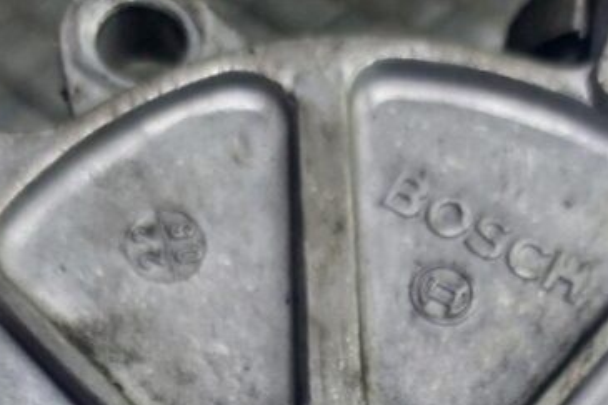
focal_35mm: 57
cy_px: 665
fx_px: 962
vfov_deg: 19.5
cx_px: 366
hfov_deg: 34.9
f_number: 1.8
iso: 64
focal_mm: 5.23
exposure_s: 1/50
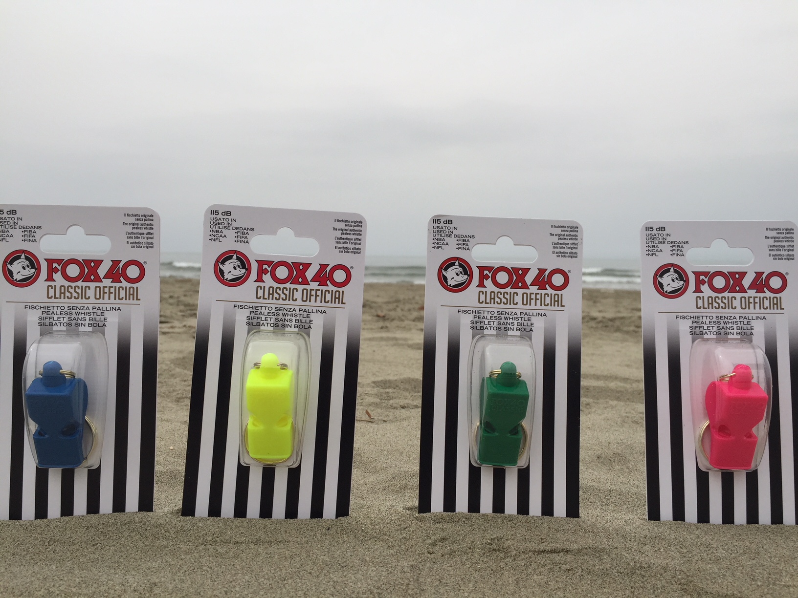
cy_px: 299
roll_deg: -2.1
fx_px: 669
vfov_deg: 48.2
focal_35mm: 29
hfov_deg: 61.7
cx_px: 399
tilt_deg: -2.3
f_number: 2.2
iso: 32
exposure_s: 1/1980
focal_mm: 4.15
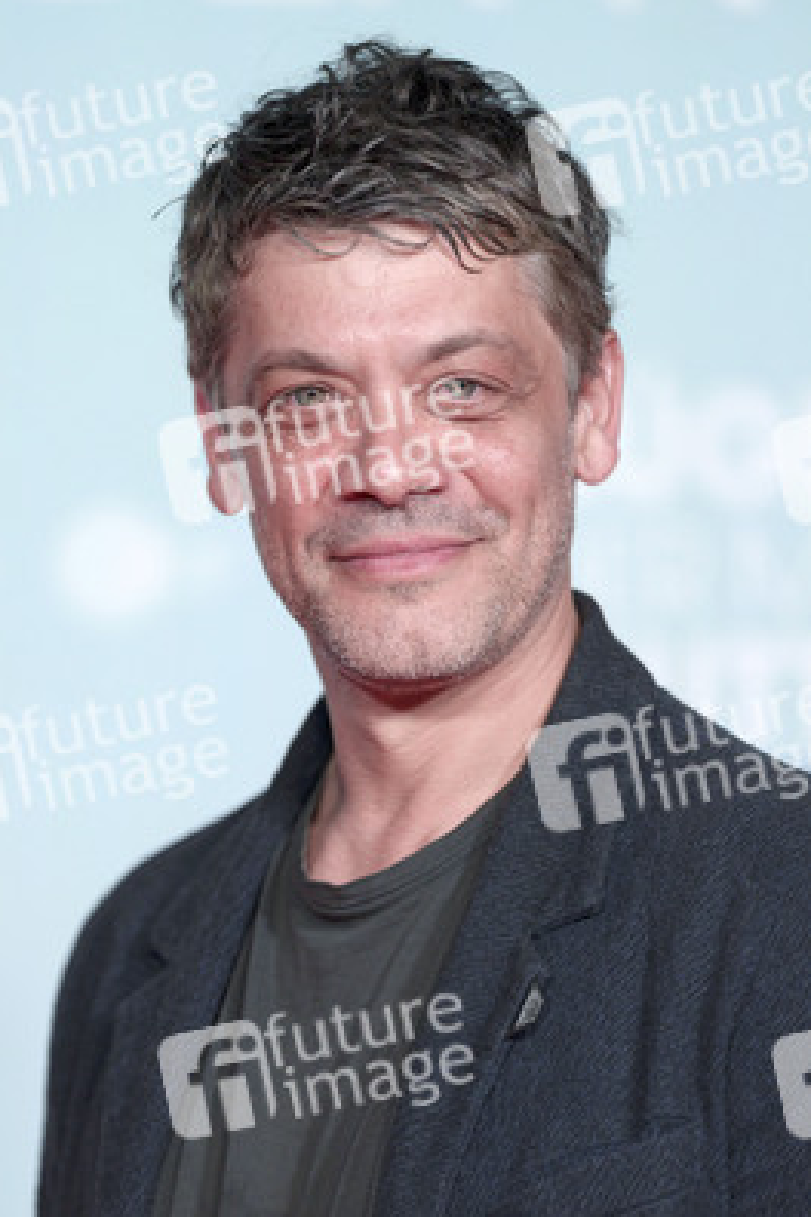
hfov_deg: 6.8
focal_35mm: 202
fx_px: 6825
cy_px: 605
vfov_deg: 10.2
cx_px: 406
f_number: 2.8
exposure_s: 1/250
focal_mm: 200
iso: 500
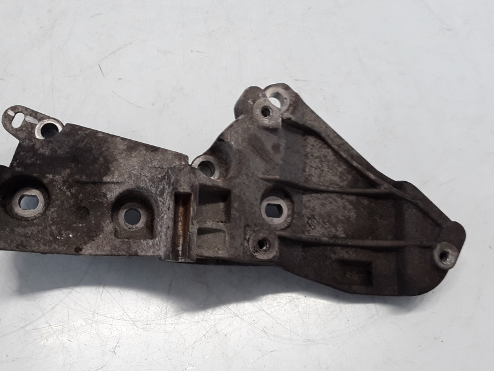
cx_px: 204
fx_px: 485
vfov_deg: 41.8
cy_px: 201
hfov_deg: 53.7
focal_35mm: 34
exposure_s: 1/33
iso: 40
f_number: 1.9
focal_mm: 2.91
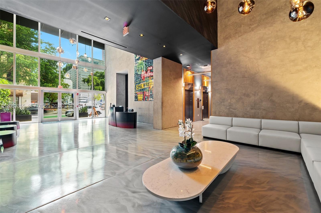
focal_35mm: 15
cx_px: 160
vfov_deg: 77.2
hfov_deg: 100.5
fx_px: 134
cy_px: 106
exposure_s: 1.3
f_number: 8
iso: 200
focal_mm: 15
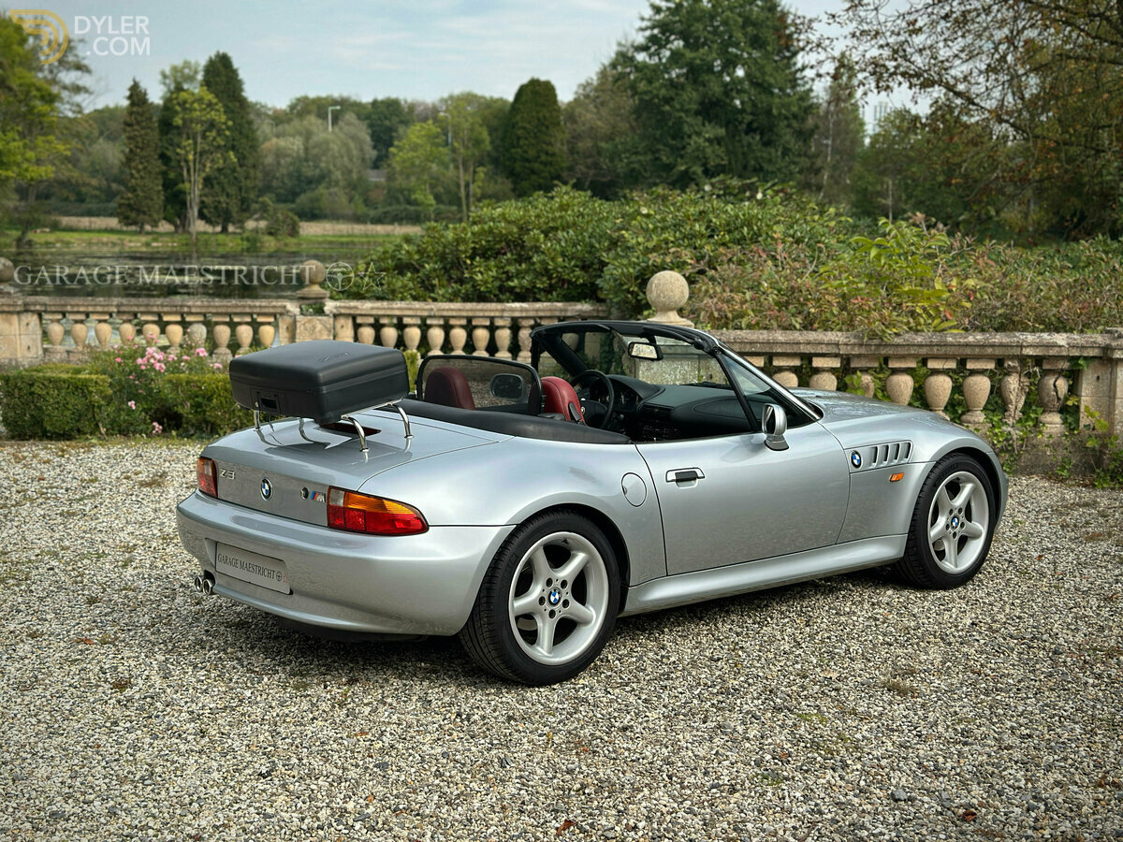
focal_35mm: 48
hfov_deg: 39.7
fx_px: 1557
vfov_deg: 30.3
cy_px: 421
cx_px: 562
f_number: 1.78
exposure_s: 1/4016
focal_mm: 6.86
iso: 100
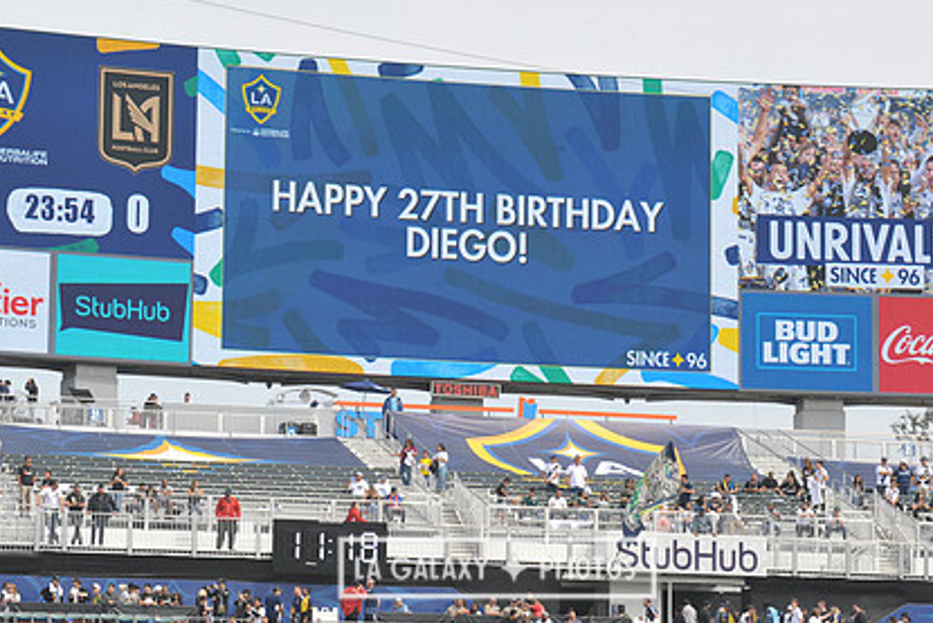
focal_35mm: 162
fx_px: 4200
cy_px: 229
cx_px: 497
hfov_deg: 12.7
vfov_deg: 8.5
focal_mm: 116
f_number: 10
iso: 200
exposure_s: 1/400
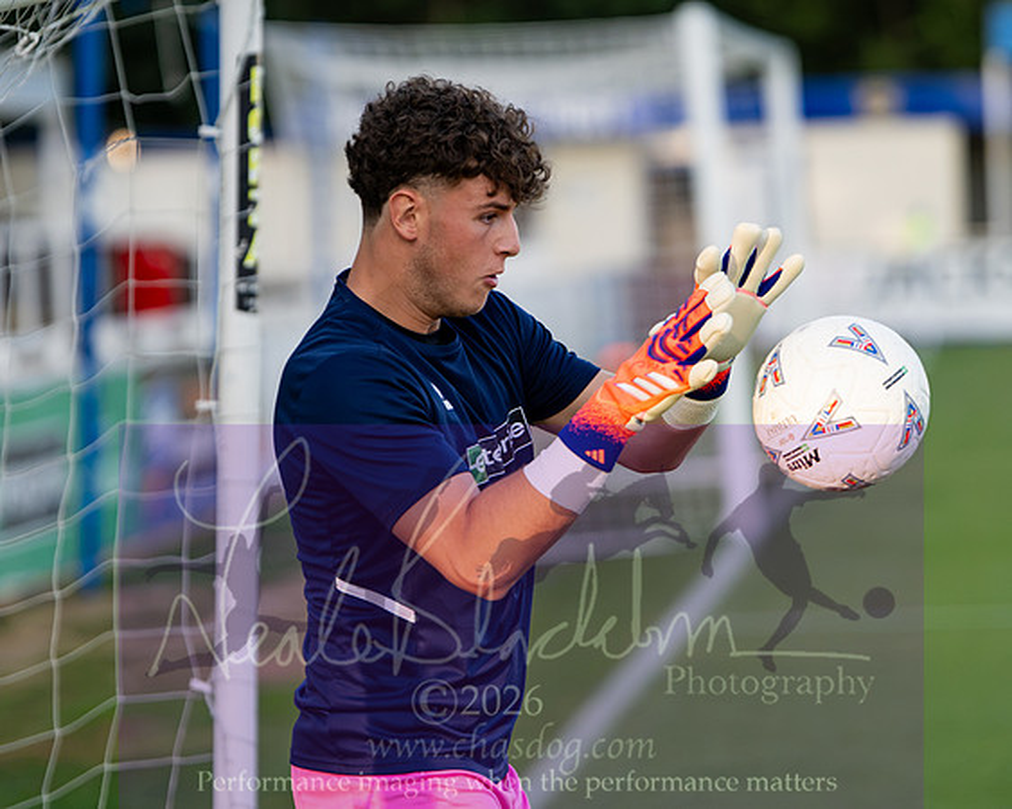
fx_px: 5839
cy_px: 266
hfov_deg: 9.9
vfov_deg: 7.9
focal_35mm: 195
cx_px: 562
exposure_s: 1/10000
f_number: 1.4
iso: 1100
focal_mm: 85
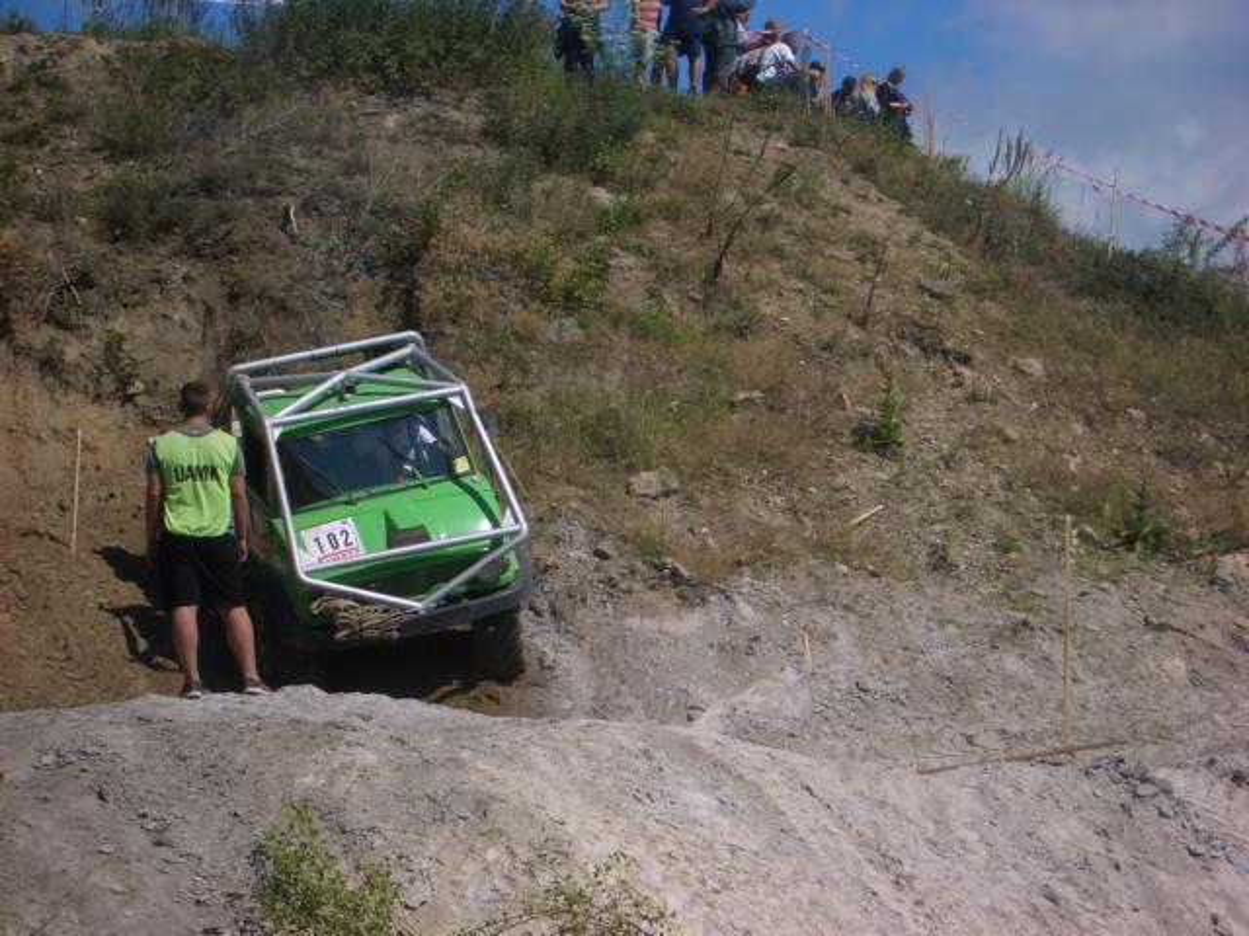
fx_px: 3789
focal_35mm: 105
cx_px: 624
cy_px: 468
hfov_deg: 18.7
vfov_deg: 14.1
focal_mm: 17.4
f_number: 7.7
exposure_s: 1/320
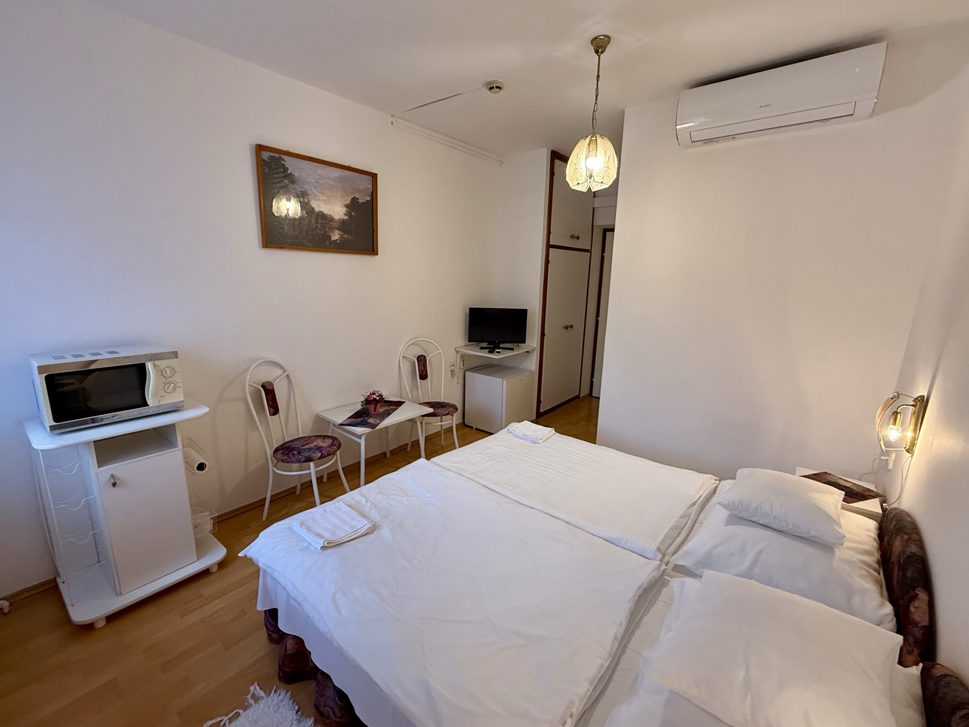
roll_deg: -0.6
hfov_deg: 98.1
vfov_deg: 81.8
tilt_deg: -12.0
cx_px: 473
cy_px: 364
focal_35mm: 15
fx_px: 420
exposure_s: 1/50
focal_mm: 2.22
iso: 250
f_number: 2.2
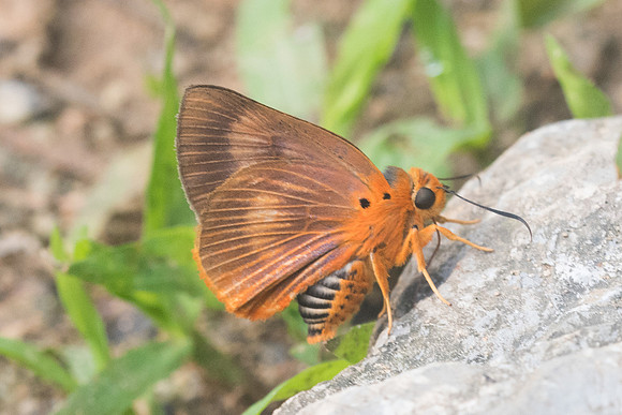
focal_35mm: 600
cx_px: 363
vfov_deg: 2.3
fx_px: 10361
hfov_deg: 3.4
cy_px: 277
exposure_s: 1/250
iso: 800
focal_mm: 150
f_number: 8
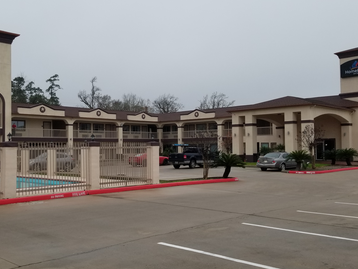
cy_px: 140
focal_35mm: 37
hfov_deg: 49.9
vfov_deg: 38.7
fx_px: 383
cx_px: 148
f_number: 1.7
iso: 50
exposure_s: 1/1104
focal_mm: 4.25
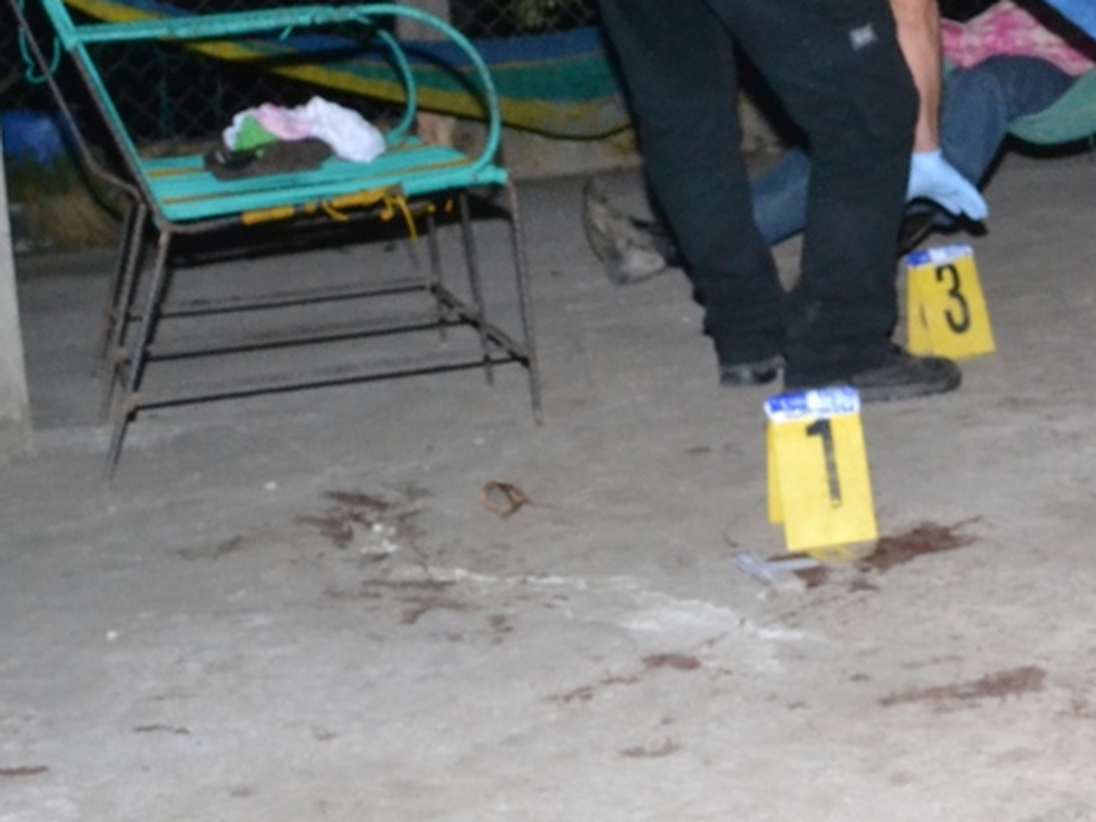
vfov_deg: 16.7
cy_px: 68
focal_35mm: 87
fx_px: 2755
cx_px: 1085
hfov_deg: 21.7
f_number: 14
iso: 3200
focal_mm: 29
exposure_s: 1/200
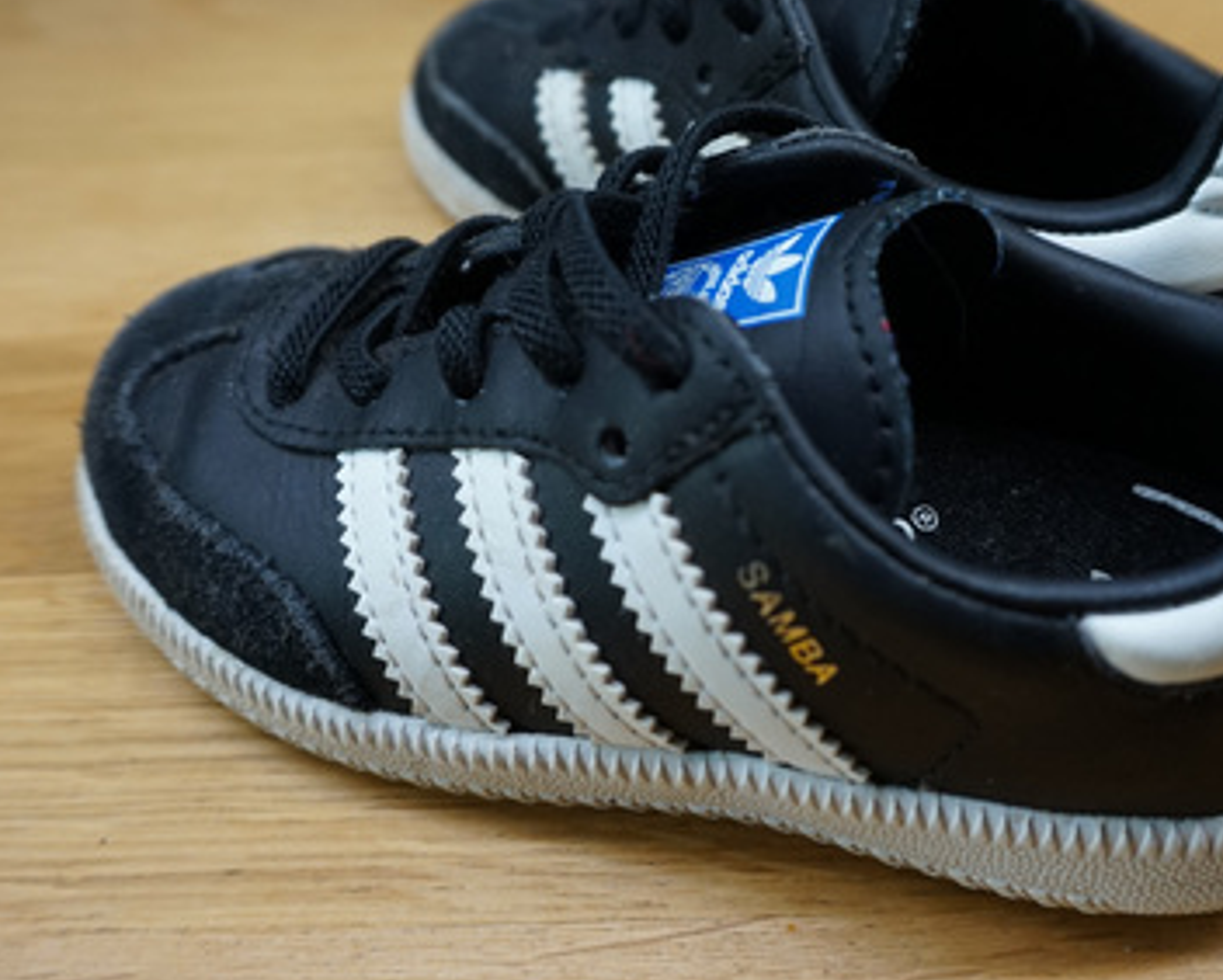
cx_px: 691
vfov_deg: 36.7
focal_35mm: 41
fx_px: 1478
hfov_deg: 44.9
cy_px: 473
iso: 800
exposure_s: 1/160
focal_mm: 17
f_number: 4
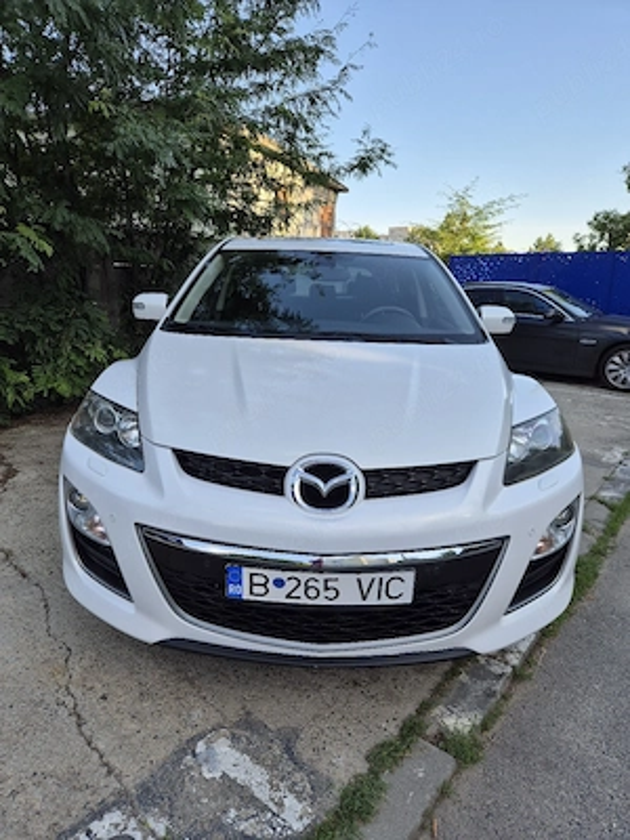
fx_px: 558
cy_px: 420
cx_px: 315
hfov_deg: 58.9
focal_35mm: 23
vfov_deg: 73.9
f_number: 1.8
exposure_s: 1/476
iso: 25
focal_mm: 5.4
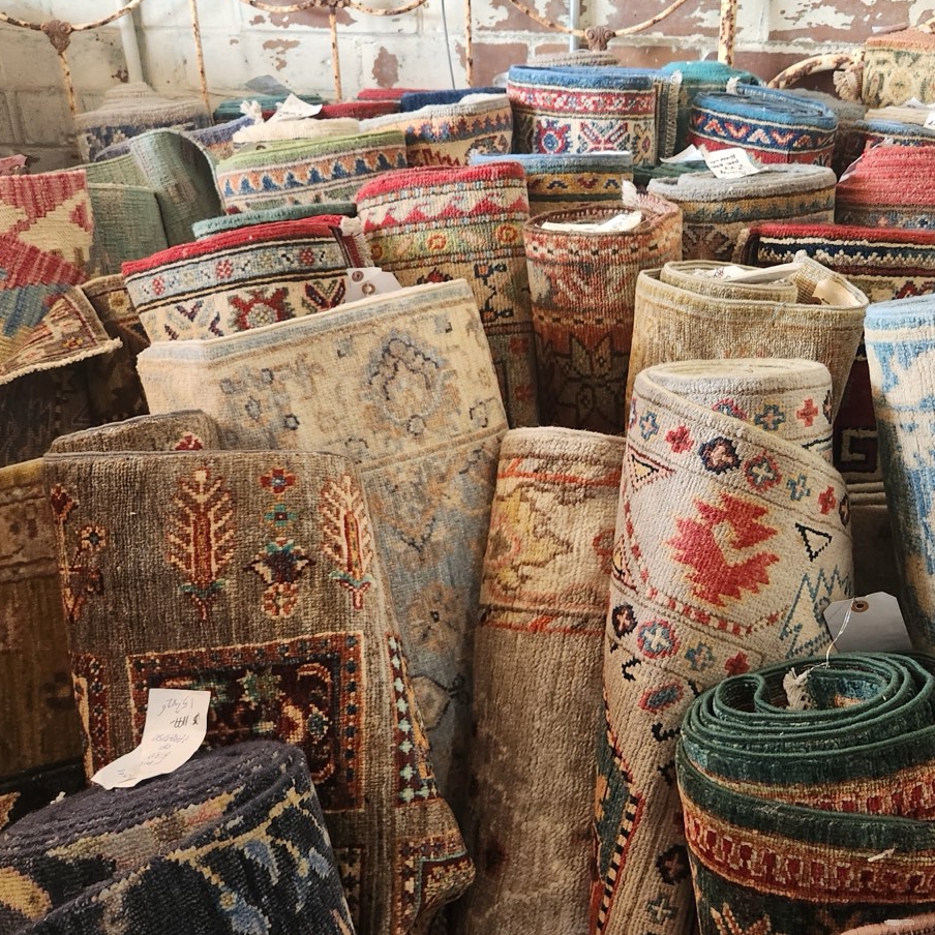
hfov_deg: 45.4
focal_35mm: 36
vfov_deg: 45.9
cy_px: 409
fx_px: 1100
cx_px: 620
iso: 640
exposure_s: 1/120
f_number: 1.8
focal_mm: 5.4
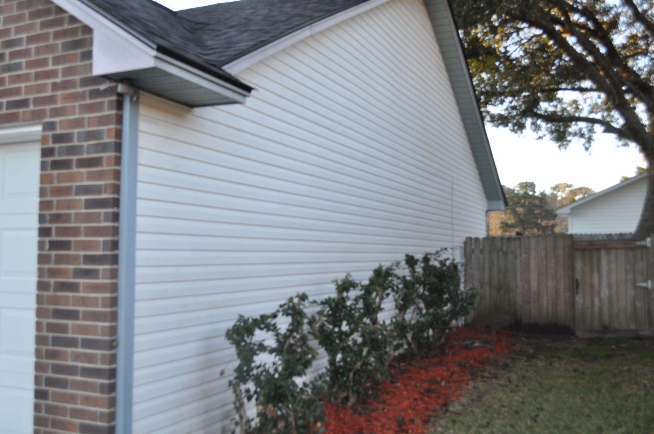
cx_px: 327
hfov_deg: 53.2
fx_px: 653
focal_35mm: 36
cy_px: 217
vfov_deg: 36.8
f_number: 5.6
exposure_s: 1/125
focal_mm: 24
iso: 360
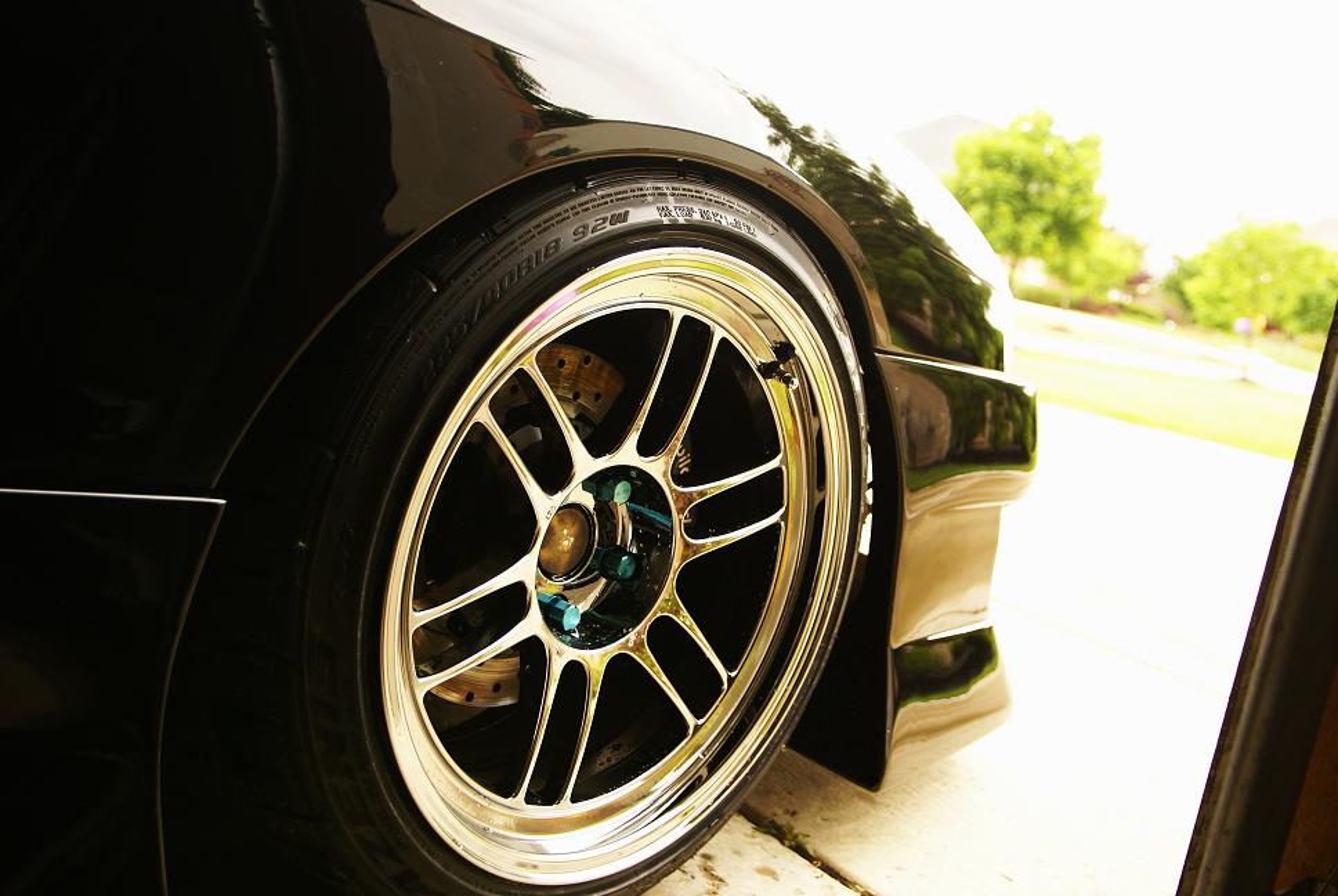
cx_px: 669
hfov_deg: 49.5
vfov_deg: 34.3
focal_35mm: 39
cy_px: 448
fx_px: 1451
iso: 100
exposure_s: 1/50
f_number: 4
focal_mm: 26
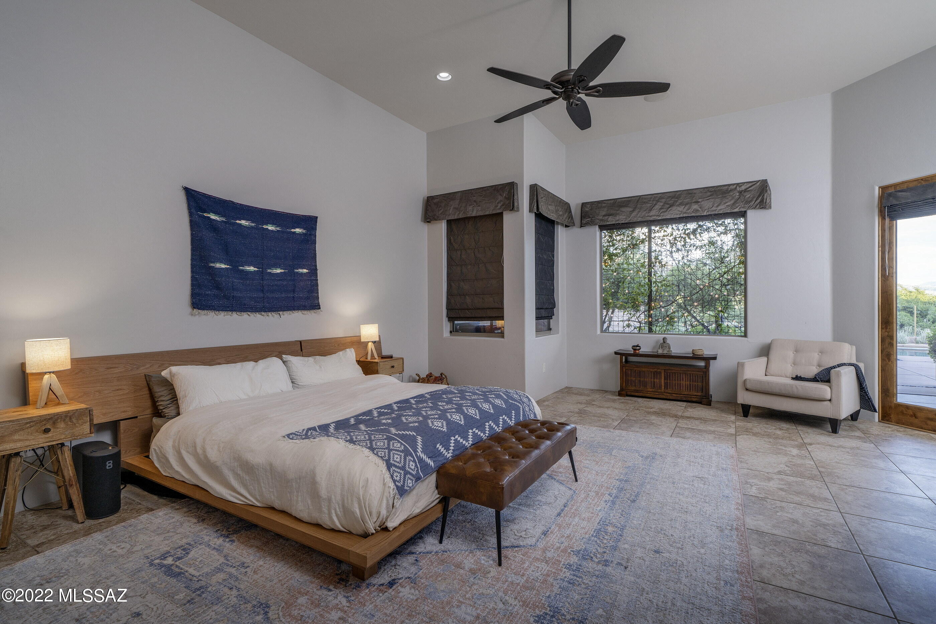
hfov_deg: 96.7
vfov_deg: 73.7
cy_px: 312
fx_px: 416
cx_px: 468
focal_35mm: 16
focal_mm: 16
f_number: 9
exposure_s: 1/10
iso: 200
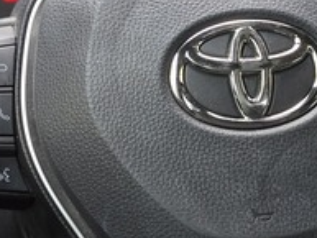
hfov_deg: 7.9
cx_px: 235
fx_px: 2291
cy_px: 81
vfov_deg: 5.9
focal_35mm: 250
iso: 320
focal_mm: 18.6
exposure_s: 1/40
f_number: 2.9
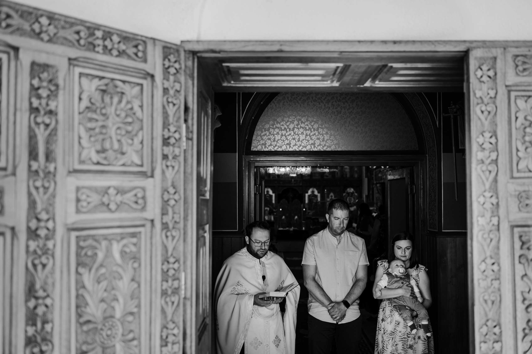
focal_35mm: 35
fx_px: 517
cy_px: 177
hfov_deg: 54.4
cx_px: 266
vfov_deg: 37.9
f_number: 2.2
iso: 160
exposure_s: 1/320
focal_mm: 35
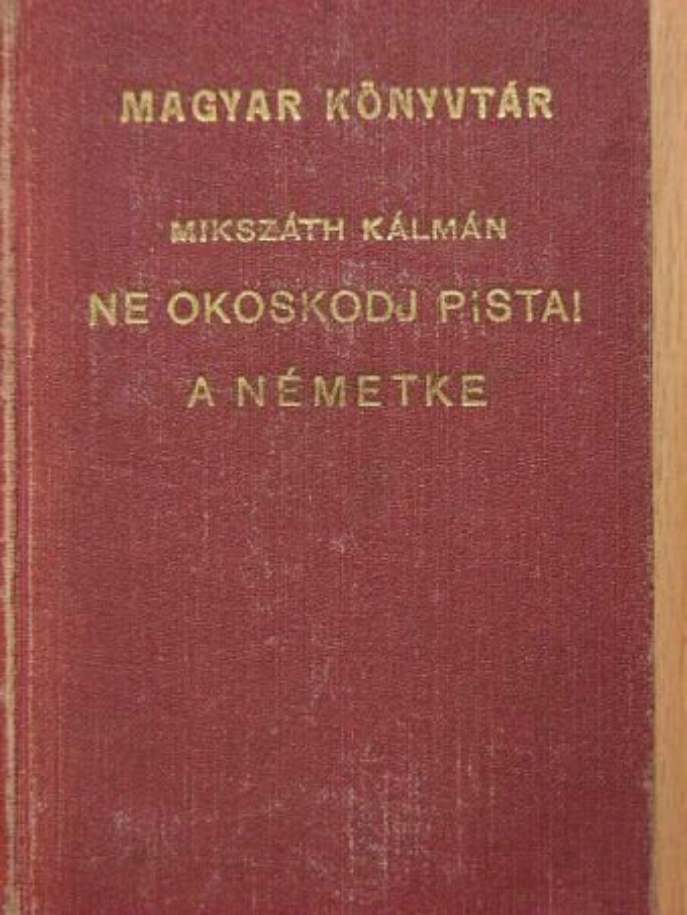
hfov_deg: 10.0
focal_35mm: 148
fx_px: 3914
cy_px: 458
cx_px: 344
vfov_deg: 13.3
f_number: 3.5
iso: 200
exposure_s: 1/59.8
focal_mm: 24.7
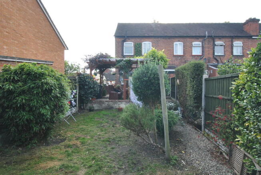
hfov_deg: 85.4
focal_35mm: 20
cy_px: 88
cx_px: 130
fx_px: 142
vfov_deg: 63.4
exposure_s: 1/125
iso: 180
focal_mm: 13
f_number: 5.6
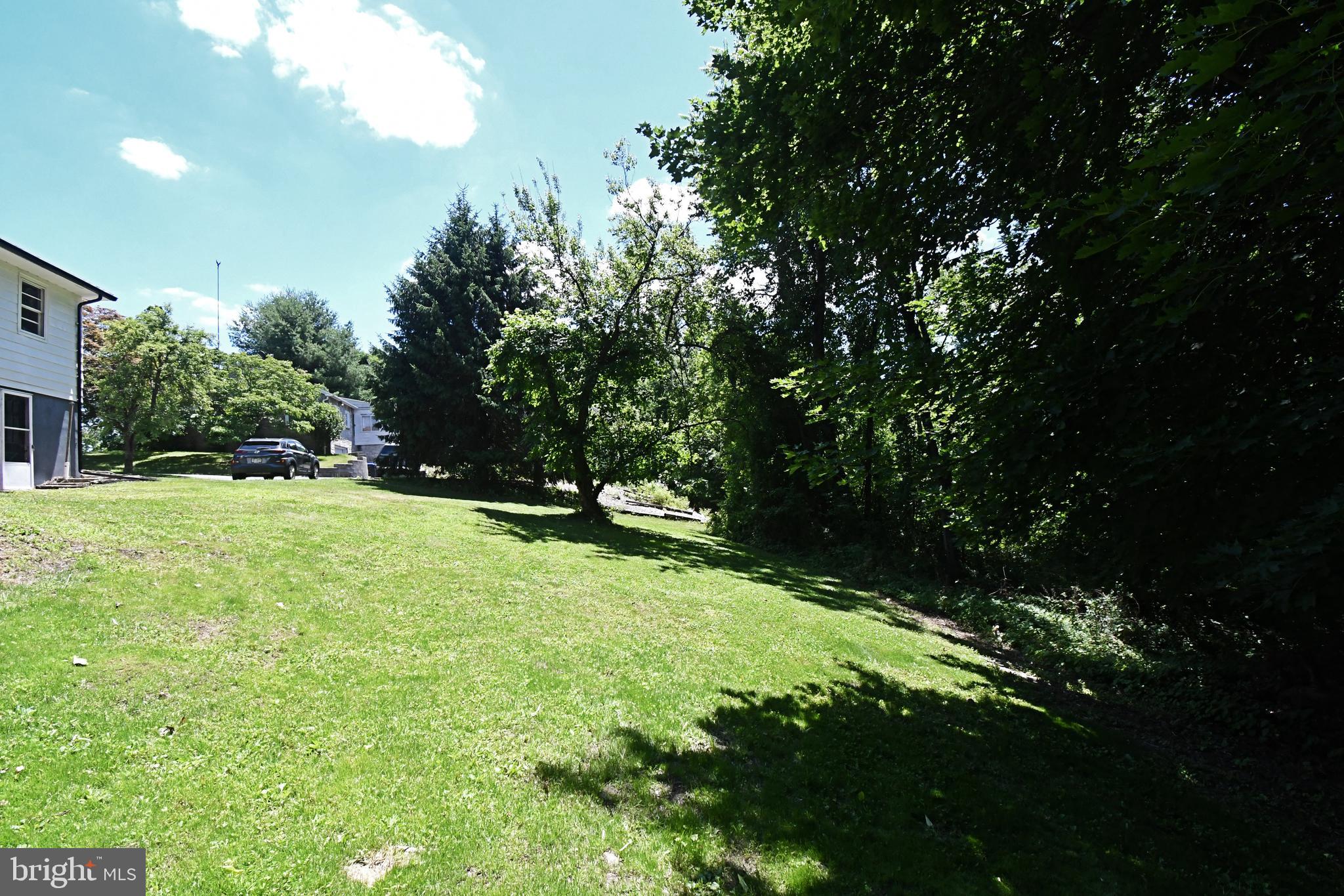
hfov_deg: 100.4
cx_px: 672
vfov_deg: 77.3
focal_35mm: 15
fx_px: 560
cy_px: 448
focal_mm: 10
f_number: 13
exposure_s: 1/500
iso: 2000
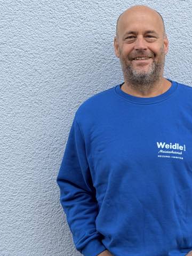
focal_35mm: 90
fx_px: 666
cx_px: 154
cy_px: 116
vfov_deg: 21.8
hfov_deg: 16.3
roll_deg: +0.4
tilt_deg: -3.3
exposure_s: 1/706
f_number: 1.78
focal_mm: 6.76
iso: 64
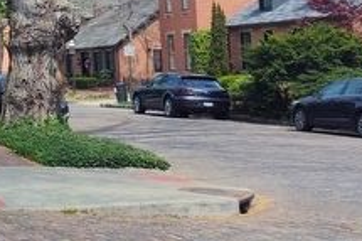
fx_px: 894
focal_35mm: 89
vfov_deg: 15.0
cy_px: -7
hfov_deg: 18.1
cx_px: -291
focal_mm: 5.56
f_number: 1.8
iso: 100
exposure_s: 1/659
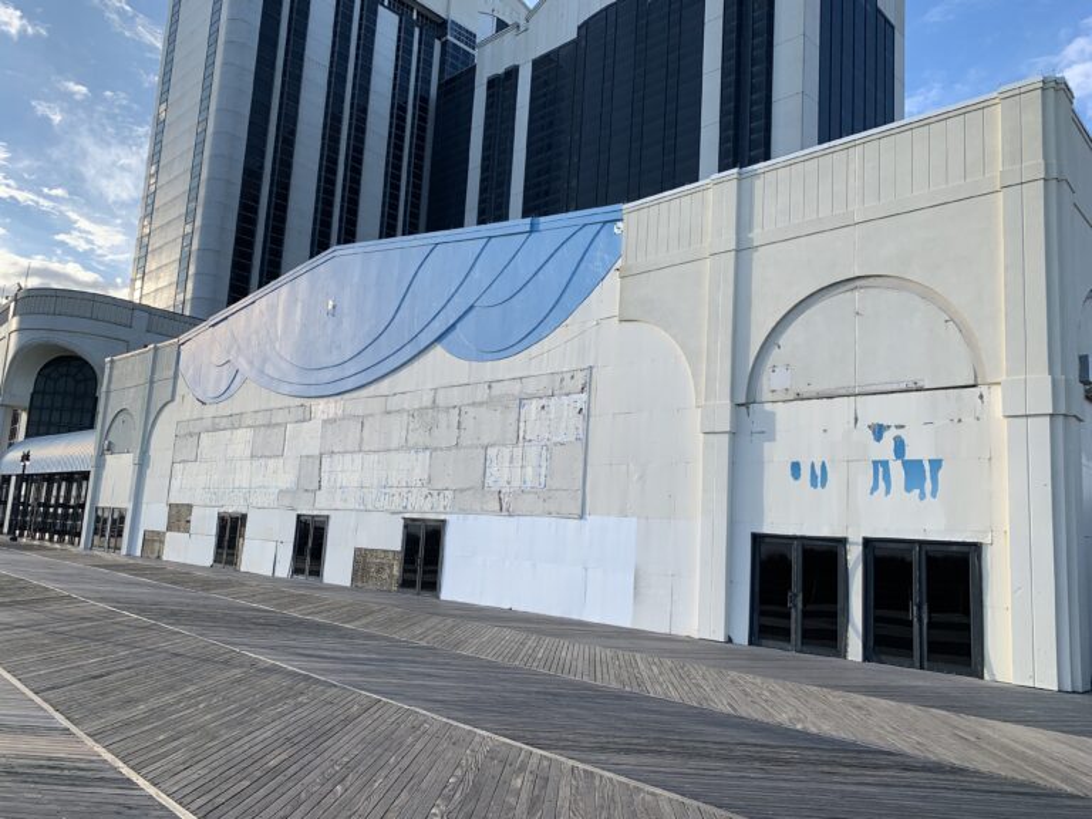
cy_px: 410
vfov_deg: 53.1
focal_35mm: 26
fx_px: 820
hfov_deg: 67.3
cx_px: 546
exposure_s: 1/972
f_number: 1.8
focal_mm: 4.25
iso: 25
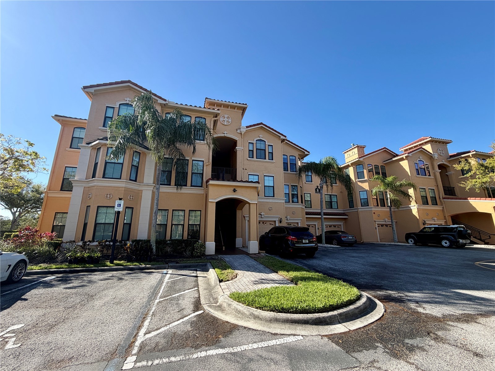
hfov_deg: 102.1
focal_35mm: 14
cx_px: 248
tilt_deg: +12.8
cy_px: 186
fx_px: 200
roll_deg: +0.9
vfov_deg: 85.7
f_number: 2.2
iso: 40
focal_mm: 2.22
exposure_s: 1/742
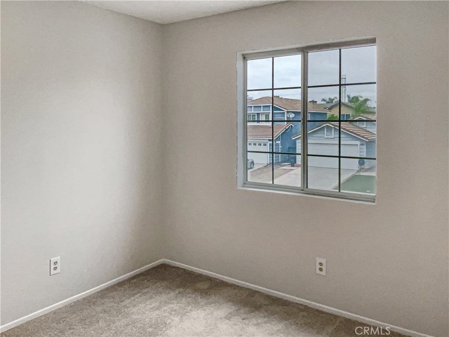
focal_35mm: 29
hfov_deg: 61.7
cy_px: 168
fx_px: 376
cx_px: 224
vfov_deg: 48.2
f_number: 1.8
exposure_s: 1/420
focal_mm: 3
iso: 100
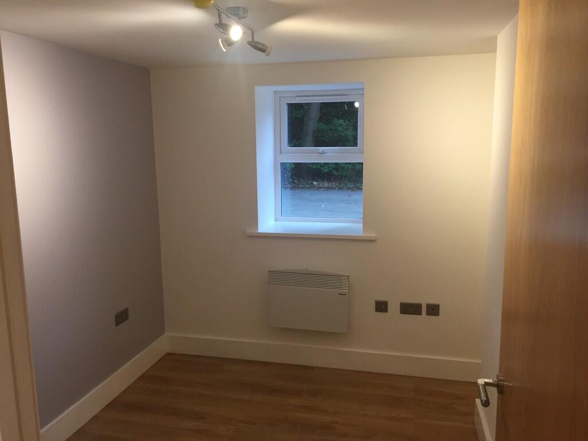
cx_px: 294
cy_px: 220
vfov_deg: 48.2
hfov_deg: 61.7
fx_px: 493
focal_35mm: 29
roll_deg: +0.1
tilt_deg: -9.5
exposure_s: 1/33
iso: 64
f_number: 2.2
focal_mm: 4.15
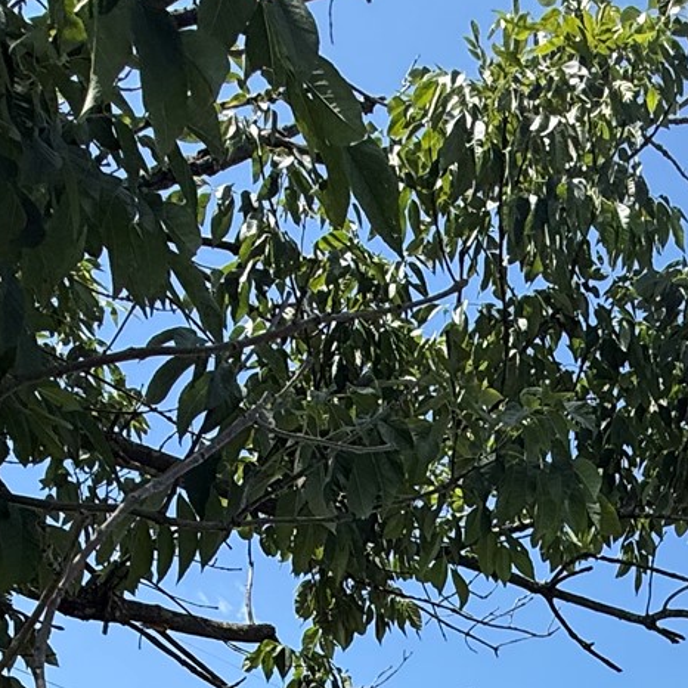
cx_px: 645
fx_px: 1147
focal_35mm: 51
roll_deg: -4.5
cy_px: 998
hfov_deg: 31.5
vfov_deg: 25.9
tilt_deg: +7.3
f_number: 2.2
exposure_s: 1/1464
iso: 50
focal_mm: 2.22
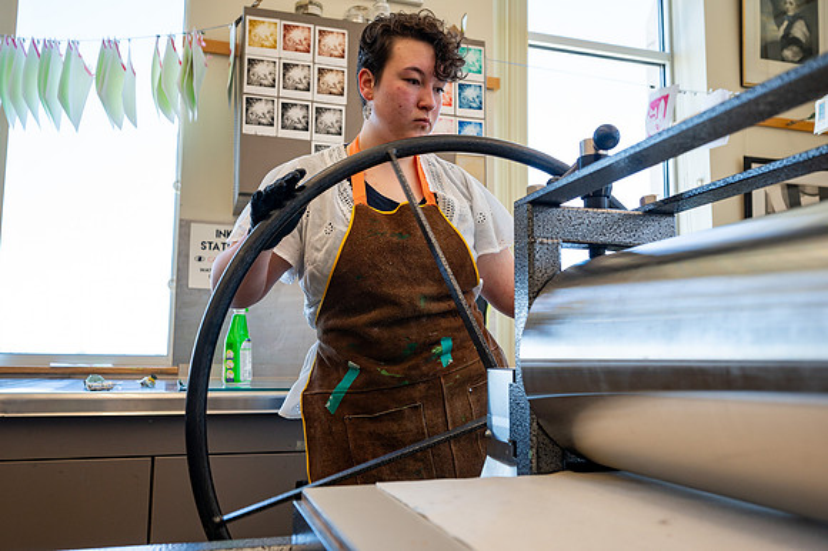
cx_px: 414
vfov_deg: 43.6
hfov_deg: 62.0
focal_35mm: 30
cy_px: 276
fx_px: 690
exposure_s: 1/250
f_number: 4
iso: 500
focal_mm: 30
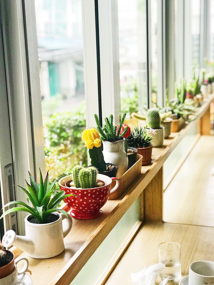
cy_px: 142
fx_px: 470
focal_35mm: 57
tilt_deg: -11.8
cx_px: 107
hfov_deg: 25.7
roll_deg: +2.1
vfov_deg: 33.8
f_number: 2.8
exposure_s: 1/50
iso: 32
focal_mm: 6.6
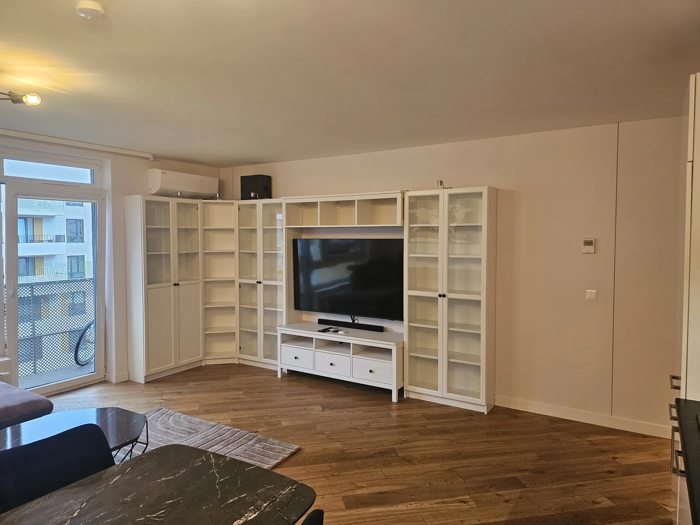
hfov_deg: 73.9
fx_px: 465
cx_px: 350
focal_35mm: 23
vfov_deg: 58.9
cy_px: 262
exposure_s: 1/100
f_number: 1.7
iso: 200
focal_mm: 6.3
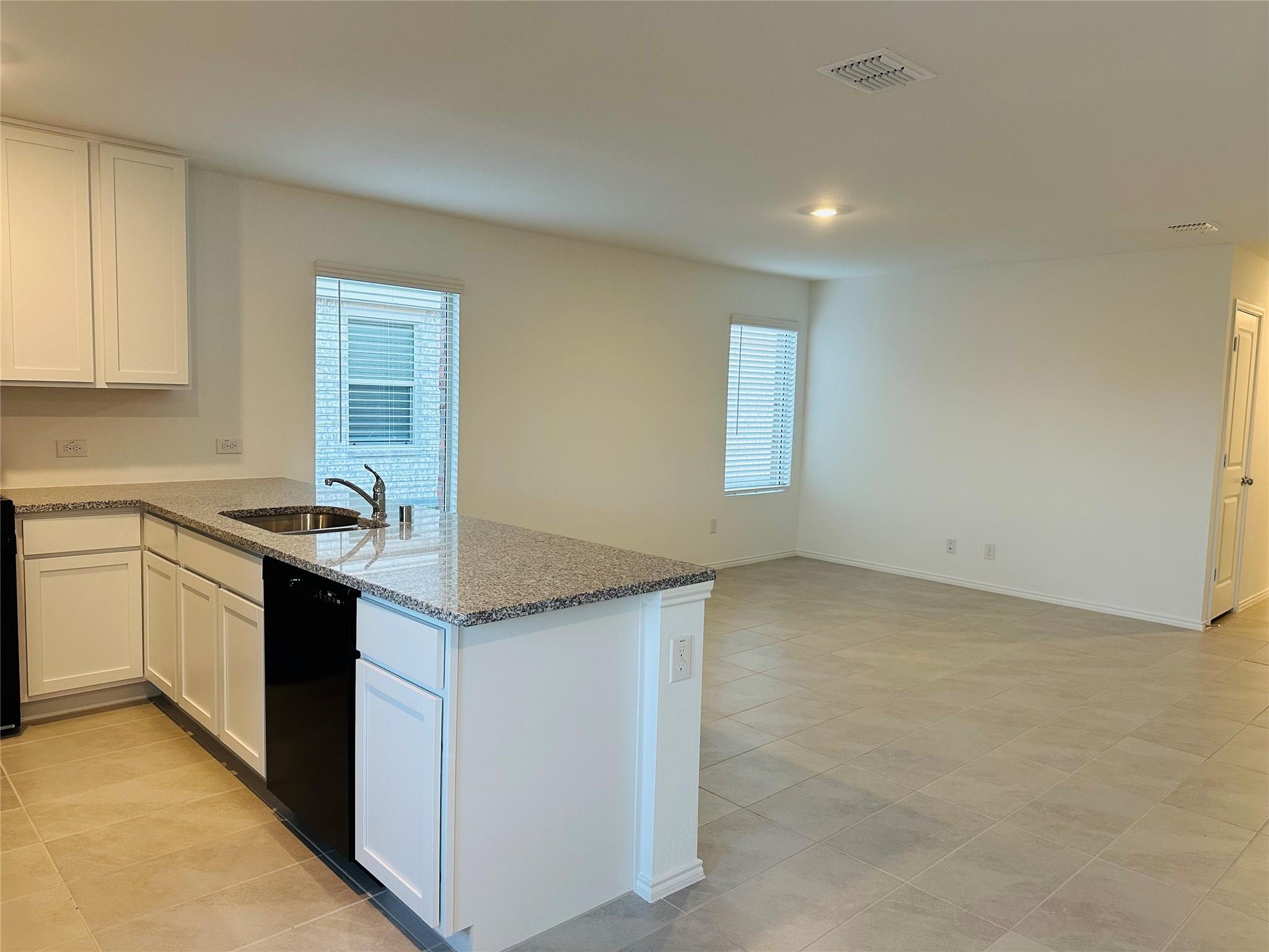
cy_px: 476
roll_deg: -1.5
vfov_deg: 56.8
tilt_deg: -5.1
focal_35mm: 24
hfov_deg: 71.6
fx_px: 880
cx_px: 634
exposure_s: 1/120
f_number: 1.78
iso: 160
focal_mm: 6.86
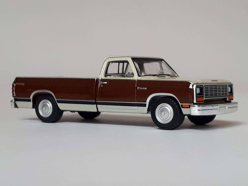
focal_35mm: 27
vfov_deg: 51.4
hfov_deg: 65.3
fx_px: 193
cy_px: 93
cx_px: 124
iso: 200
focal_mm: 3.6
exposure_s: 1/20
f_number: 1.9
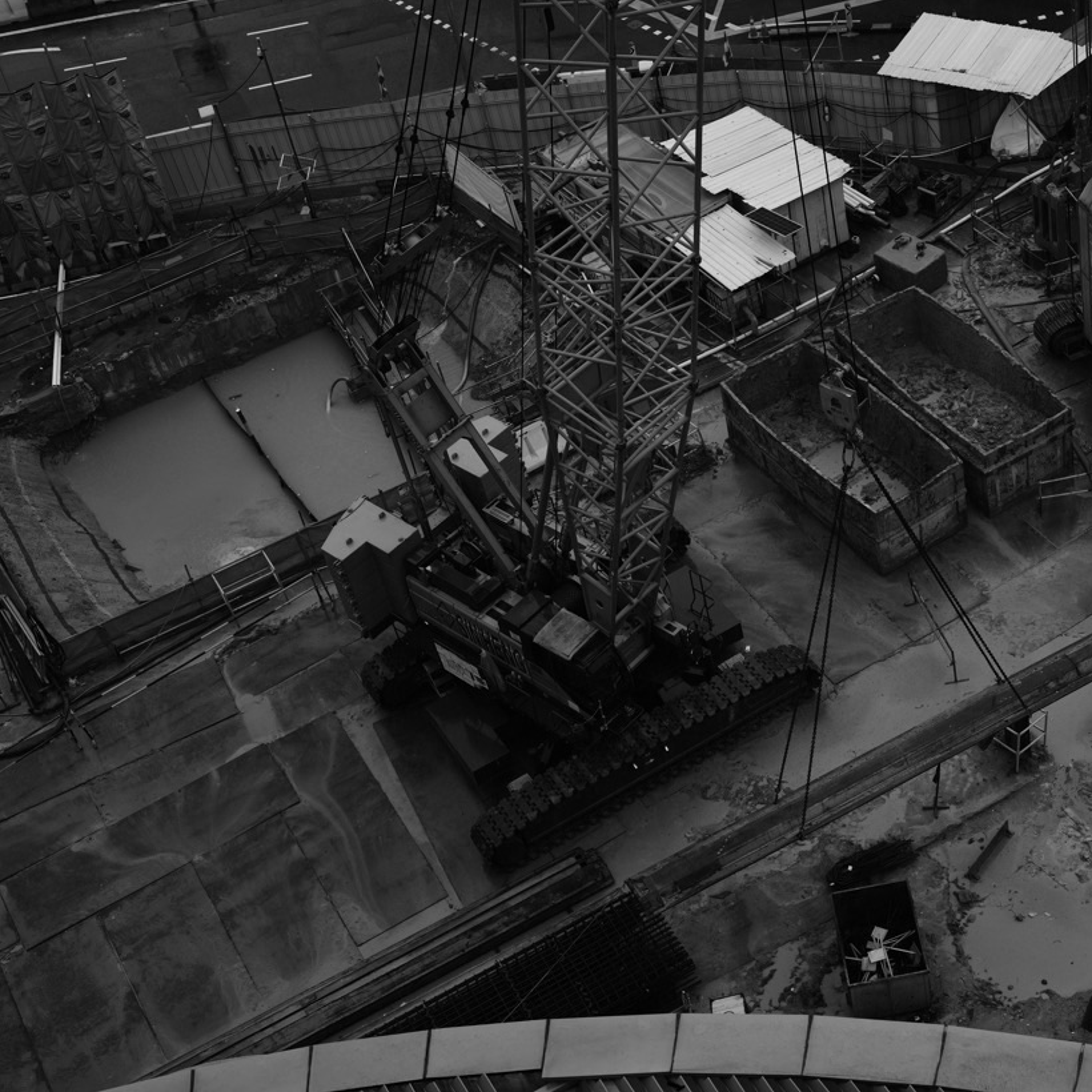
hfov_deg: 29.5
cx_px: 831
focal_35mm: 57
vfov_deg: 30.0
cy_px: 551
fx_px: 2034
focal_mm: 43
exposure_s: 1/125
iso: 100
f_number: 3.2
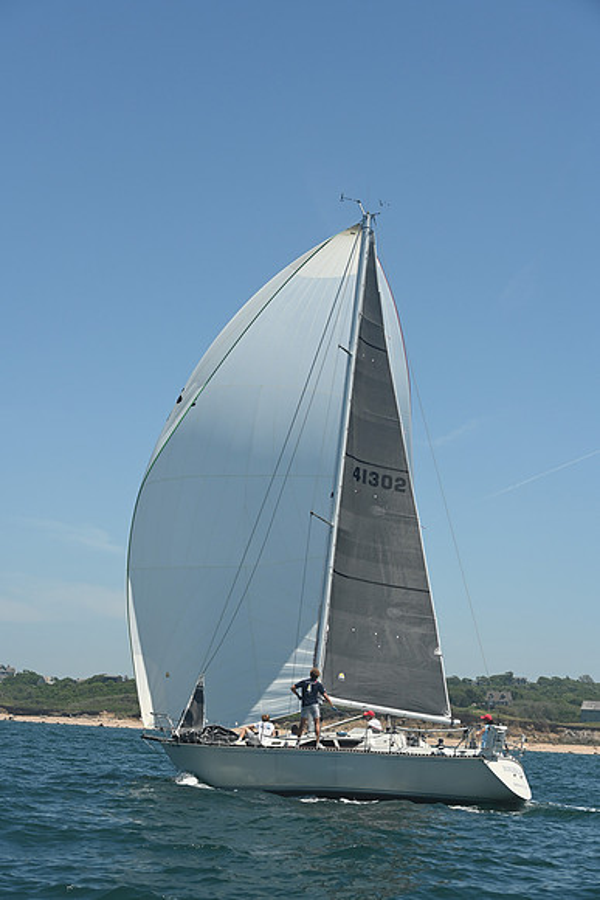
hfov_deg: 19.5
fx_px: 1749
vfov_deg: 28.8
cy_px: 450
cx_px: 300
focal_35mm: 70
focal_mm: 70
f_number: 8
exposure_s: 1/1000
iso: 320
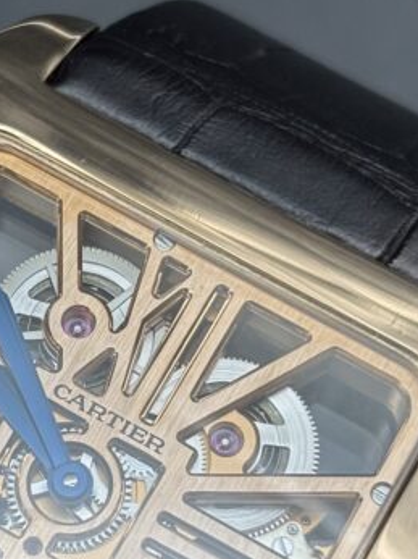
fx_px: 2483
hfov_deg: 9.6
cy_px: 352
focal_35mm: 154
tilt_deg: -73.1
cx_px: 10
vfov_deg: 12.8
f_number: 1.6
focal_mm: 5.96
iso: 50
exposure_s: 1/100
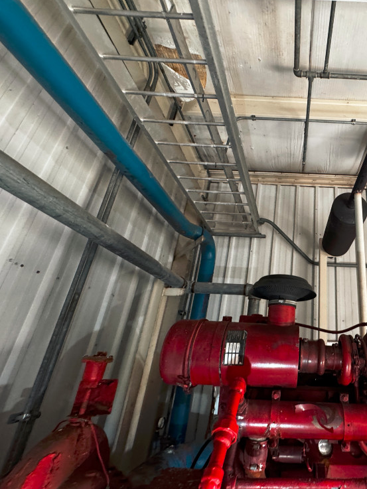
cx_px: 300
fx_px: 269
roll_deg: -4.7
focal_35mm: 19
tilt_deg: +23.3
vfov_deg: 84.7
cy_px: 242
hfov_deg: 62.2
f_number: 2.2
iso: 320
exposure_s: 1/72
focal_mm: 2.22
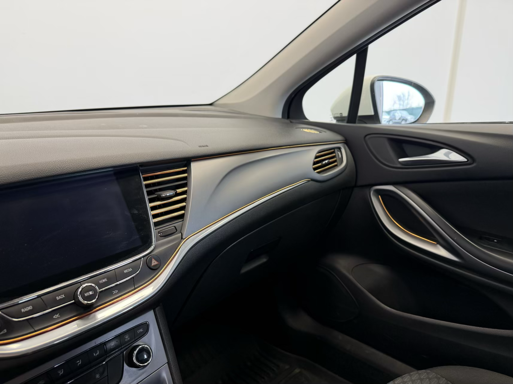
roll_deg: +0.0
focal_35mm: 24
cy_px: 192
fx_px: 356
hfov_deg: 71.6
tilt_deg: -17.1
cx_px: 256
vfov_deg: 56.8
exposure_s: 1/100
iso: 160
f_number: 1.78
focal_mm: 6.76
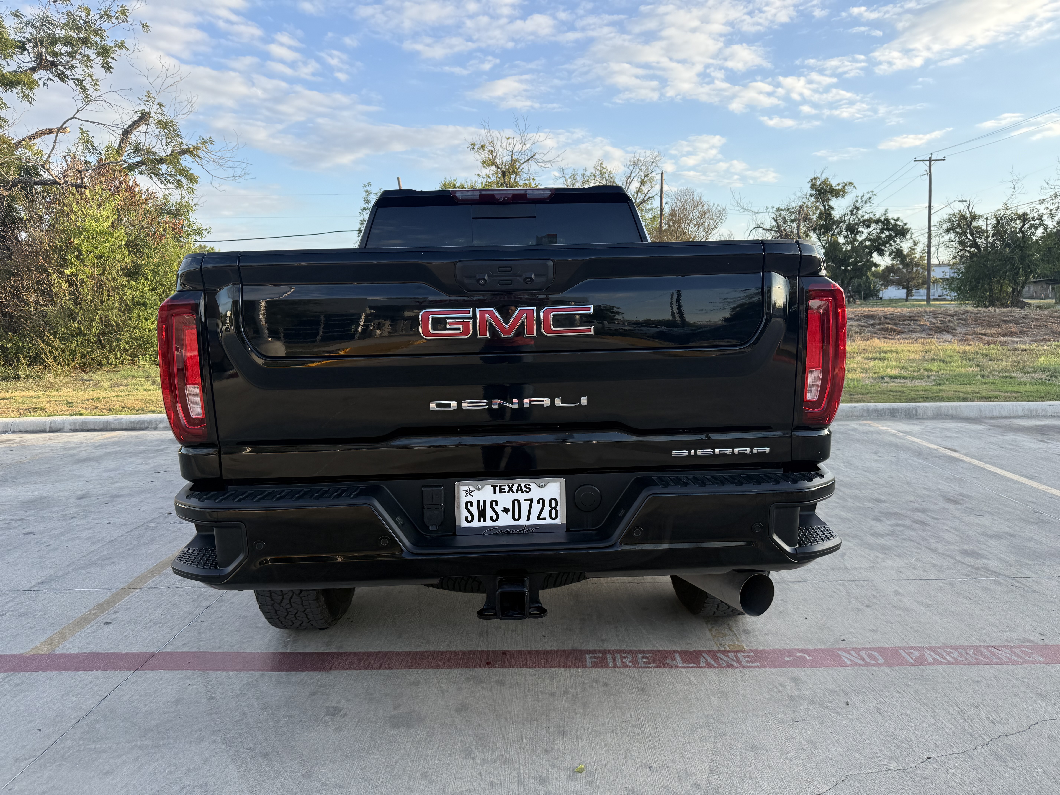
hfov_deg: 71.6
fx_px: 735
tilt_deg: -7.2
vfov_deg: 56.8
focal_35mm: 24
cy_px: 398
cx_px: 530
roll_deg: +0.4
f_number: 1.78
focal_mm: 6.76
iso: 100
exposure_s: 1/1192
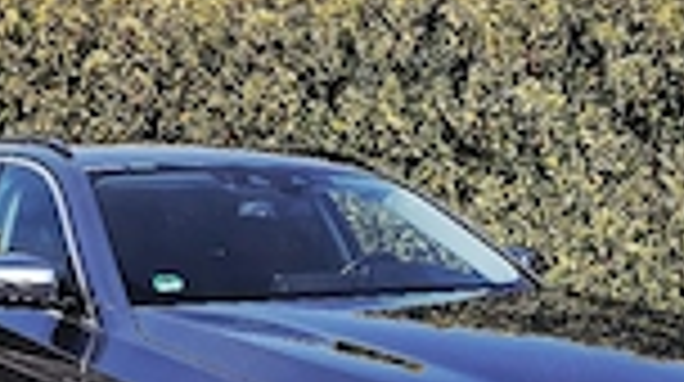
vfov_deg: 17.7
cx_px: 351
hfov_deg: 31.9
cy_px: 391
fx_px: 1195
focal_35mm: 66
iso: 10
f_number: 1.7
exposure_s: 1/1000
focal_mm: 6.3
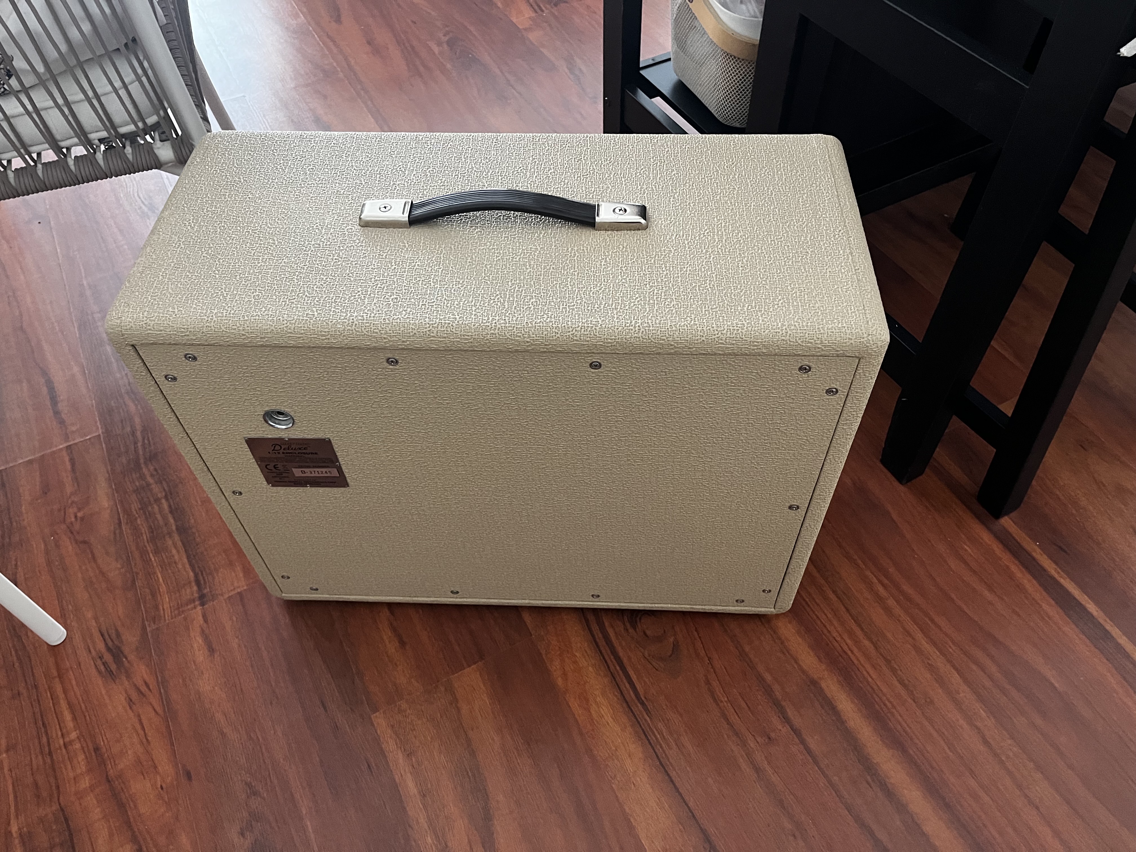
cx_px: 568
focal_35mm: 26
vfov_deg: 53.1
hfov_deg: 67.3
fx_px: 853
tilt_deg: -51.7
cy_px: 426
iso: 500
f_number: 1.6
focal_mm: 5.1
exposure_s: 1/50
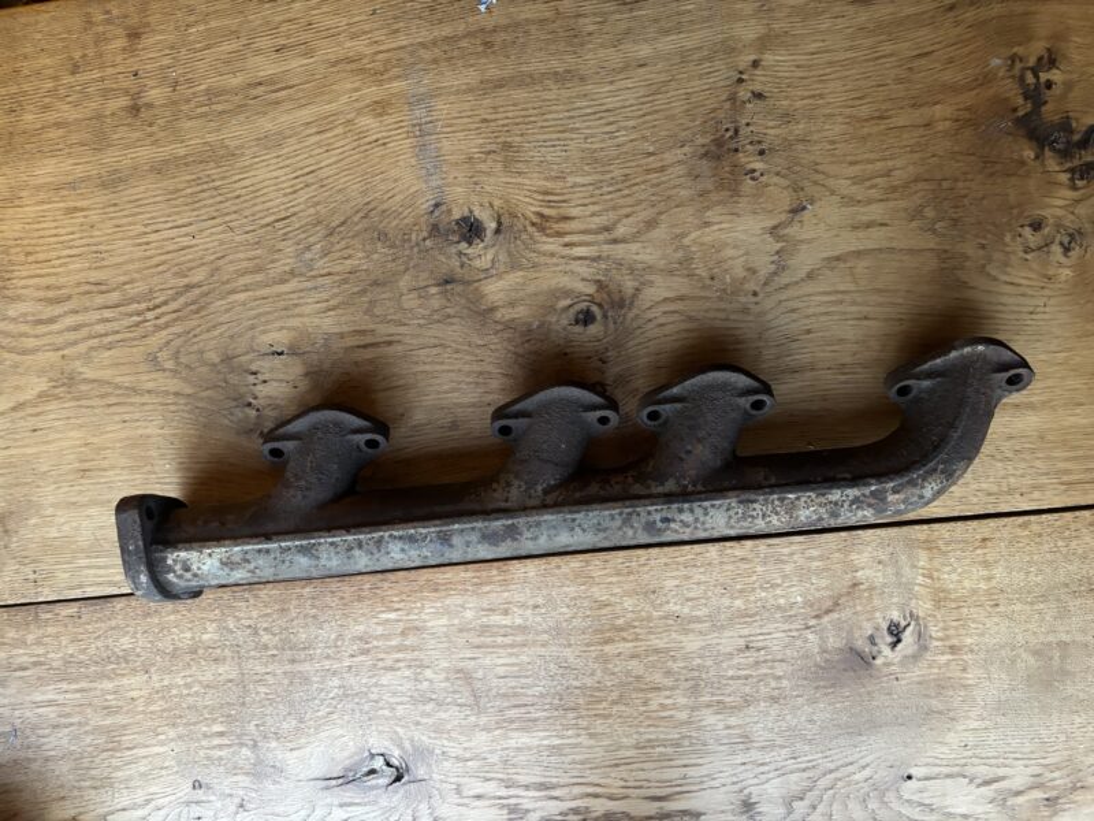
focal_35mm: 26
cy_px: 410
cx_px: 547
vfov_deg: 53.1
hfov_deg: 67.3
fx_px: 822
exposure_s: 1/33
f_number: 1.6
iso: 500
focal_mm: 5.96
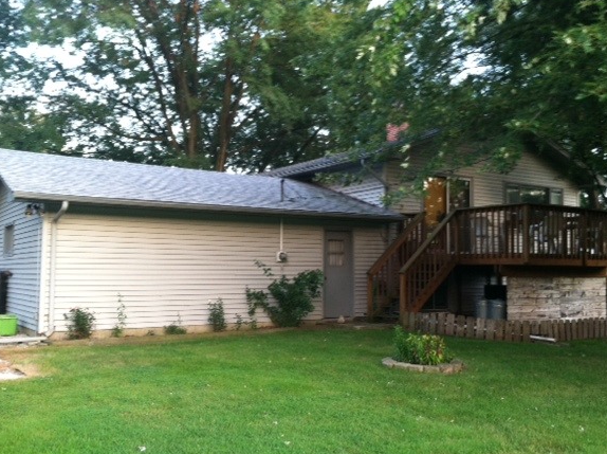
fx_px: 683
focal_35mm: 39
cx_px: 298
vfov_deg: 36.7
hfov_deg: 47.9
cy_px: 224
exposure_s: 1/17
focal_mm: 3.85
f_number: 2.8
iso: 100
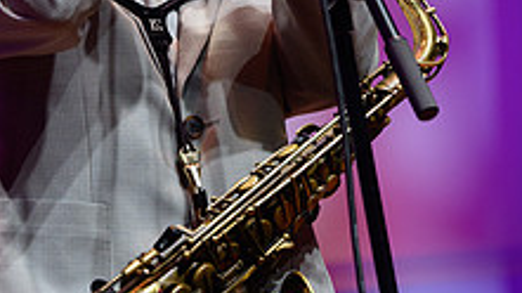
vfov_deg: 3.4
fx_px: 4869
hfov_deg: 6.1
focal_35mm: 352
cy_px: -76
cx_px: 239
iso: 3200
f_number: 5.6
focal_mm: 165
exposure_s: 1/400
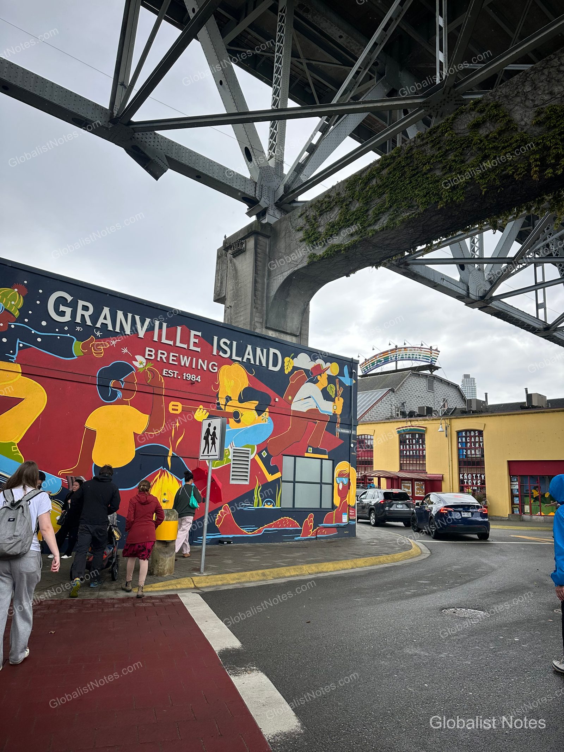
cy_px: 376
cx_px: 282
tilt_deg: +11.7
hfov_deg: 56.8
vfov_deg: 71.6
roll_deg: +0.5
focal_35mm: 24
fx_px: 521
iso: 80
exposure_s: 1/1587
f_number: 1.78
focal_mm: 6.86
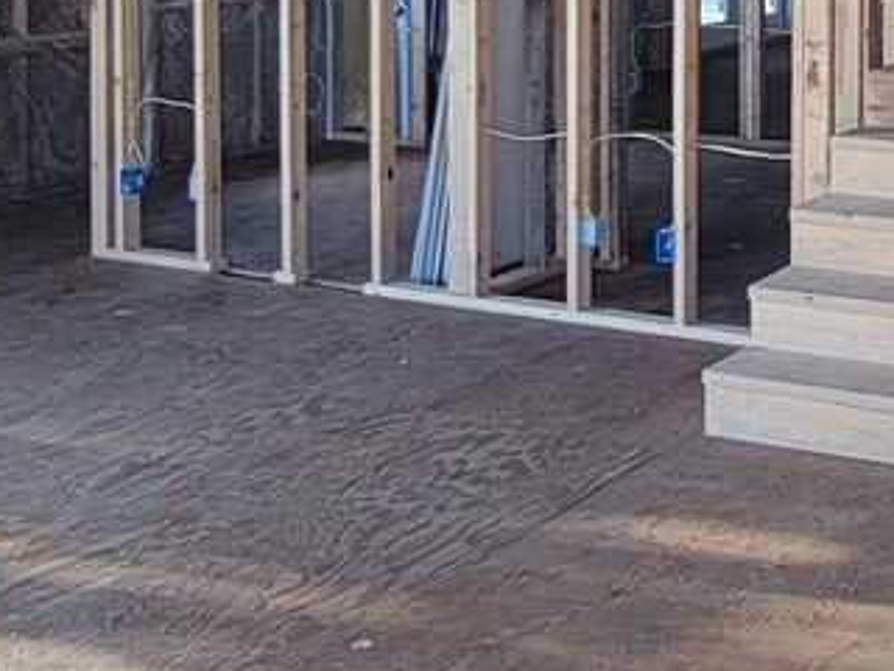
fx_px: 1679
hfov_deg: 28.6
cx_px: 813
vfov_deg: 21.6
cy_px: -39
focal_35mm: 65
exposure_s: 1/60
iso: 80
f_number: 2.2
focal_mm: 2.2
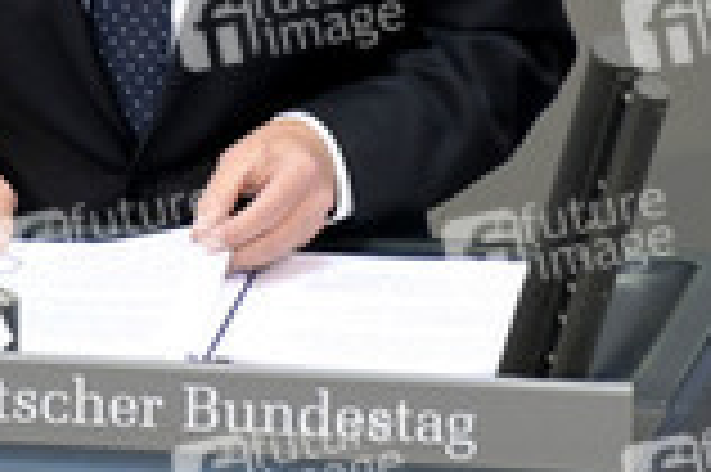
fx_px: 28154
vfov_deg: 1.0
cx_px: 169
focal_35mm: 1427
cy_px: -94
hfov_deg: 1.4
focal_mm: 500
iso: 10000
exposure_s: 1/320
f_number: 5.6
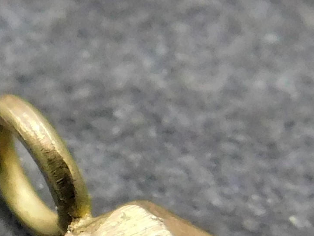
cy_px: 320
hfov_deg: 27.0
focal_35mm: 72
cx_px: 142
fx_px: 653
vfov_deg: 18.7
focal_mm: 4
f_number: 3
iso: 800
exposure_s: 1/640
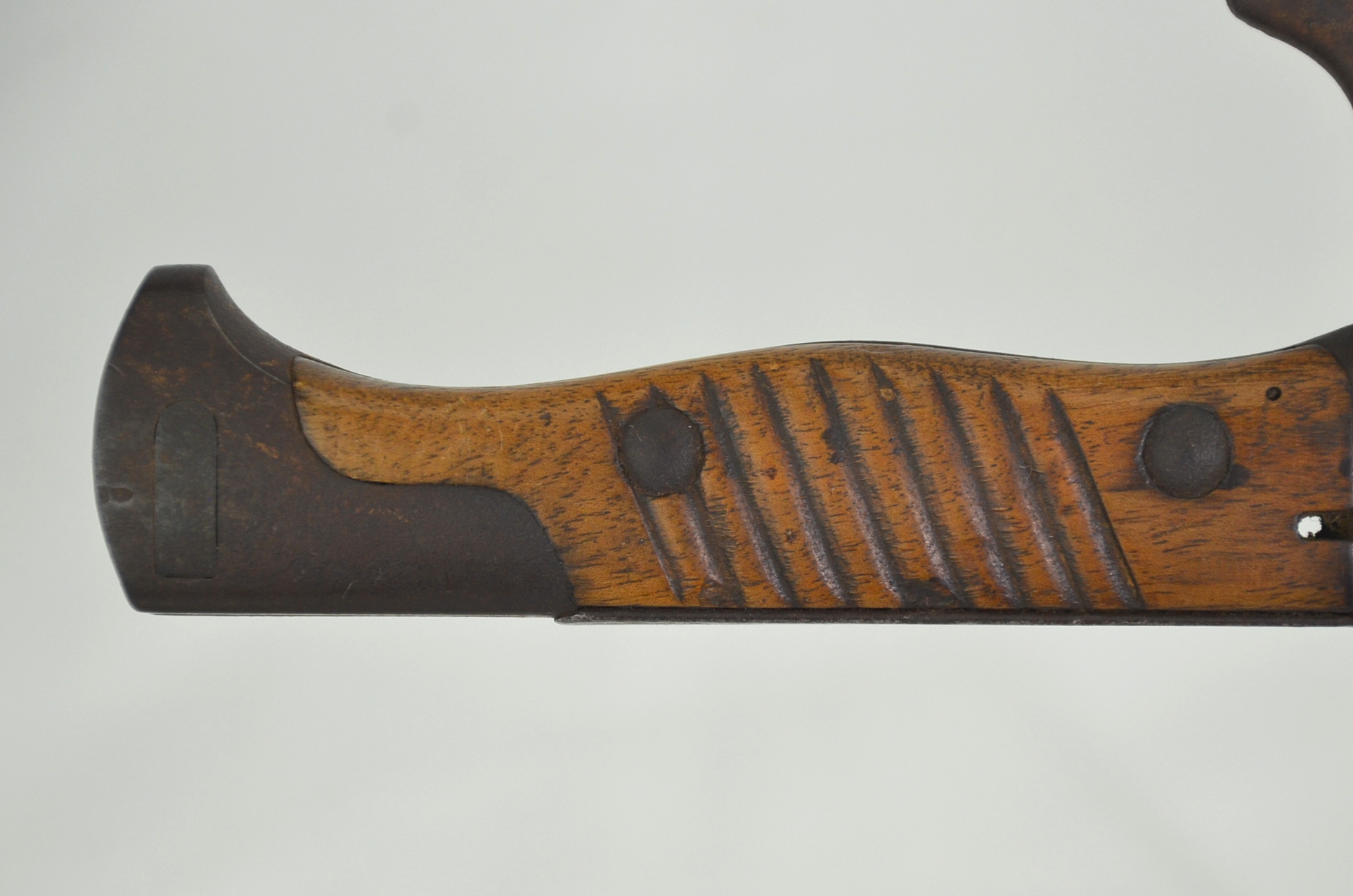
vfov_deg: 7.1
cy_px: 551
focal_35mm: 192
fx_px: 7201
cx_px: 791
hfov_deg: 10.7
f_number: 5.6
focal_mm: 100
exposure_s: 1/250
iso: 500
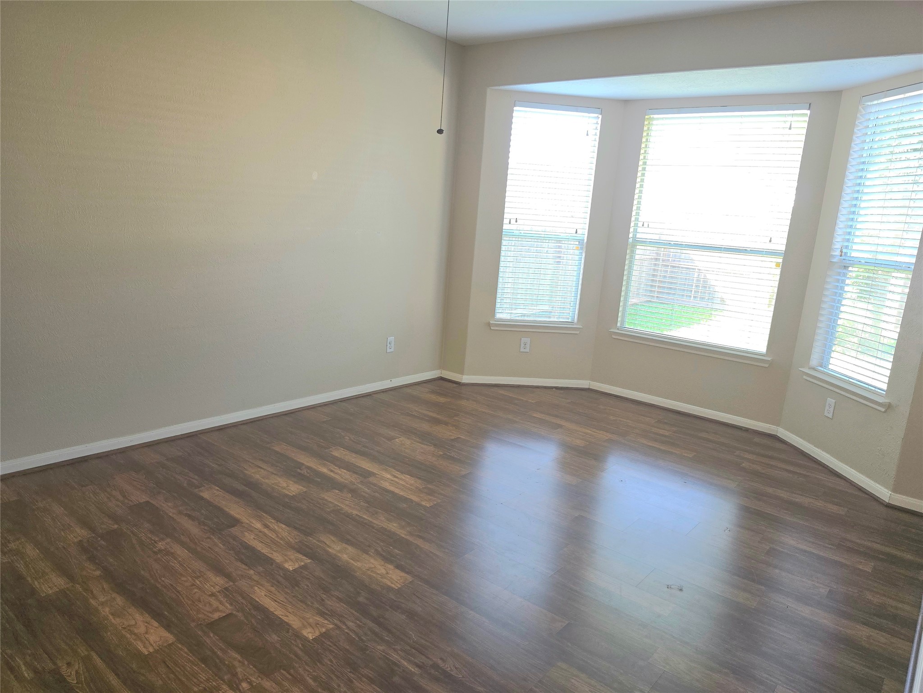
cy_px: 346
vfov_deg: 58.9
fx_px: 613
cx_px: 462
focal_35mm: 23
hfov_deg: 73.9
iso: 64
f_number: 1.4
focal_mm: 6.5
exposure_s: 1/60.2
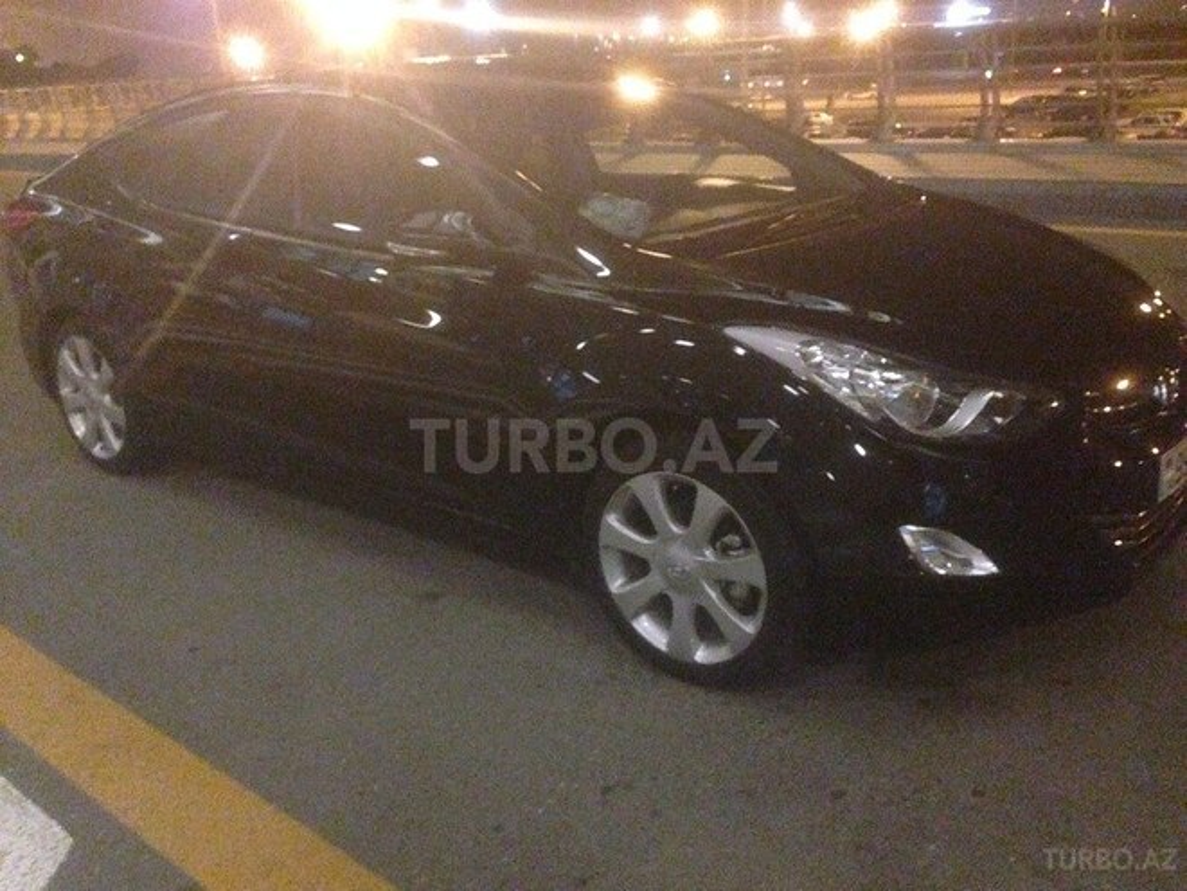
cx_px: 594
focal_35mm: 33
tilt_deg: -20.5
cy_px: 446
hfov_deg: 55.4
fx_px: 1132
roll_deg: +2.3
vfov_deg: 42.9
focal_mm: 4.12
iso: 1600
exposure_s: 1/15
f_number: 2.4
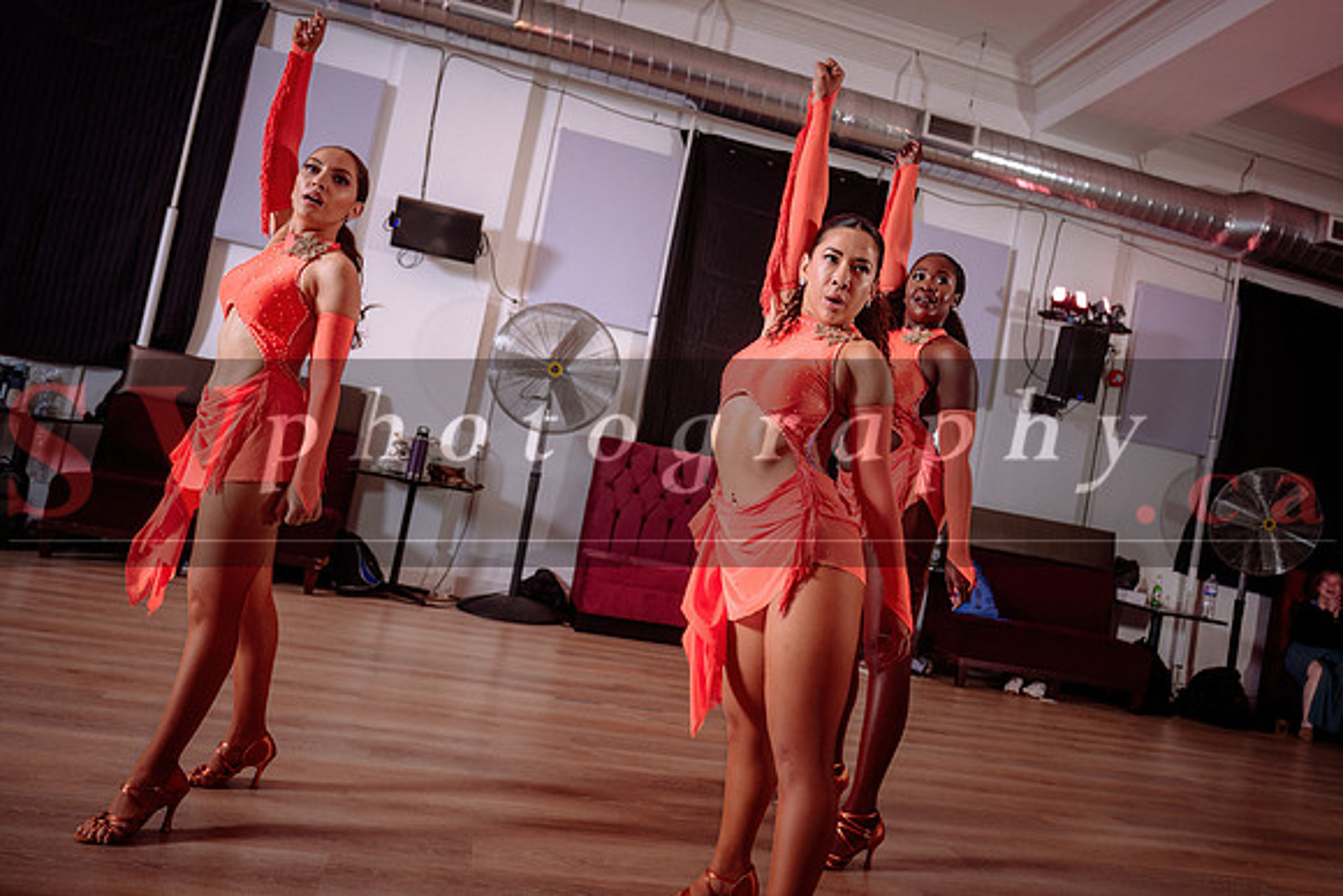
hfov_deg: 70.6
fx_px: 947
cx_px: 710
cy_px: 422
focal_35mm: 25
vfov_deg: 50.6
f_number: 3.5
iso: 800
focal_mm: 24
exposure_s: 1/200
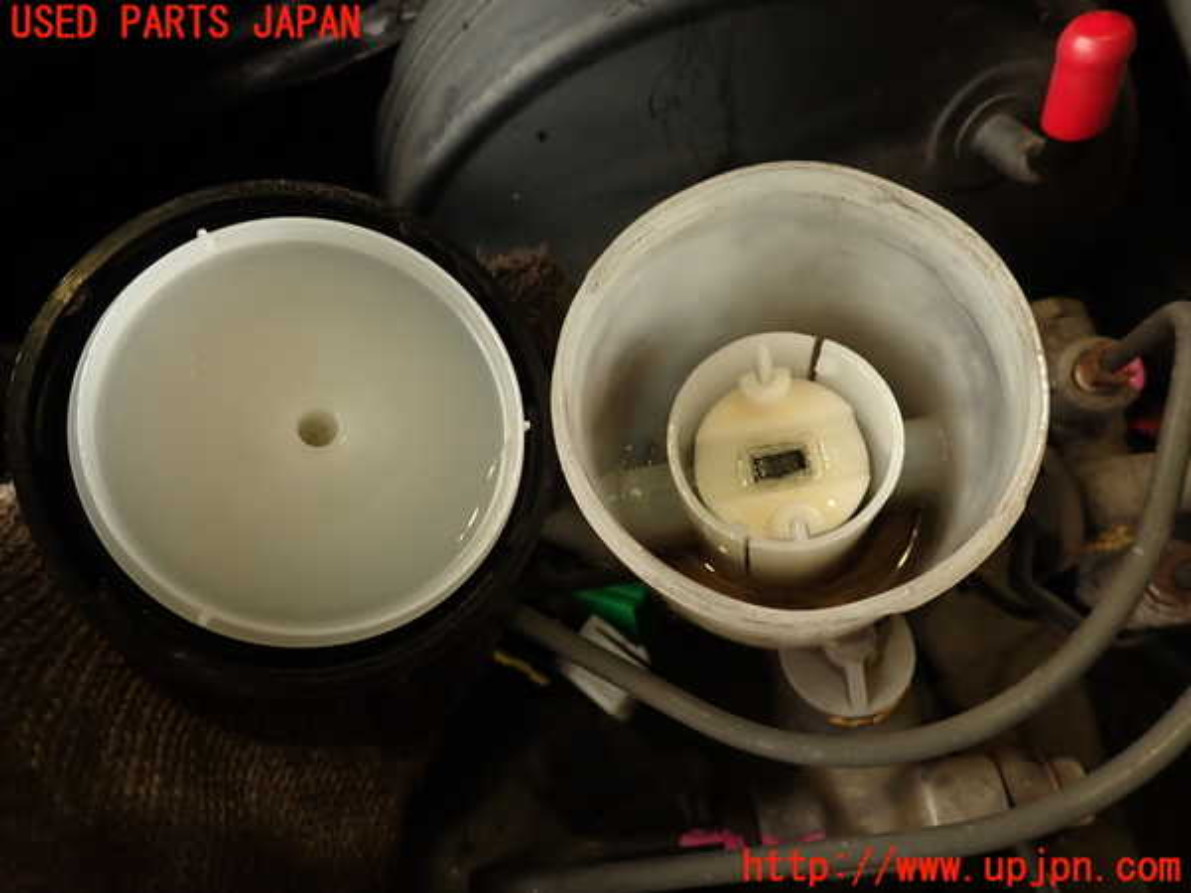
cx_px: 596
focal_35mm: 25
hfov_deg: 69.4
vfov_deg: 54.9
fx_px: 860
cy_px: 446
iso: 100
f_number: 2.8
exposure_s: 1/60
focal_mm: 4.5
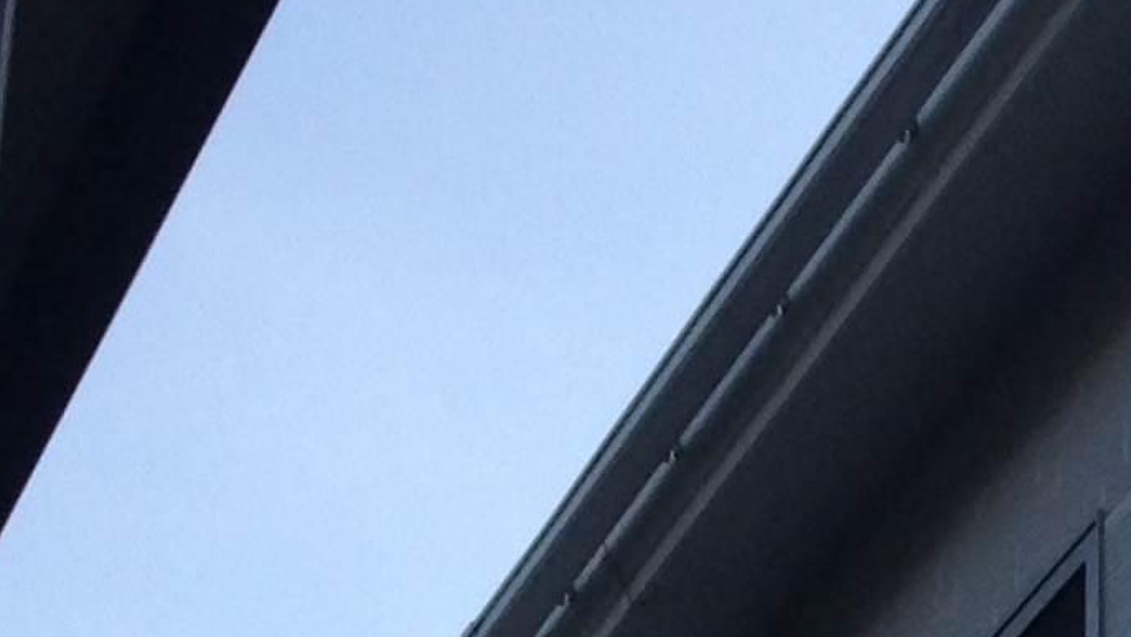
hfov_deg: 11.3
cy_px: 1371
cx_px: 2333
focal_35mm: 171
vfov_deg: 6.8
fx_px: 5129
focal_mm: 4.13
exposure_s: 1/661
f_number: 2.4
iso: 50
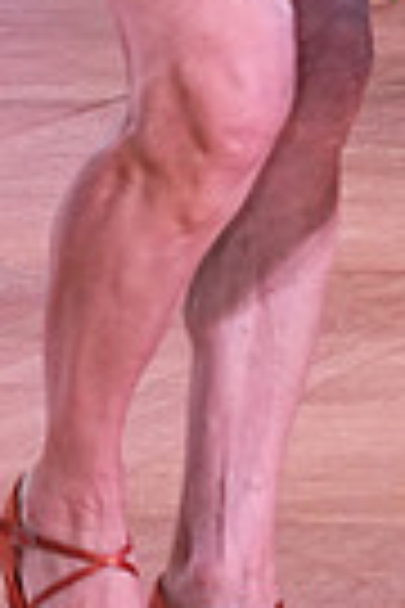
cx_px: -7
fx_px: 5720
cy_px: -383
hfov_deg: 4.0
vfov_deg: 6.0
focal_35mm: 339
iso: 2500
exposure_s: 1/250
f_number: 6.3
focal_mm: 53
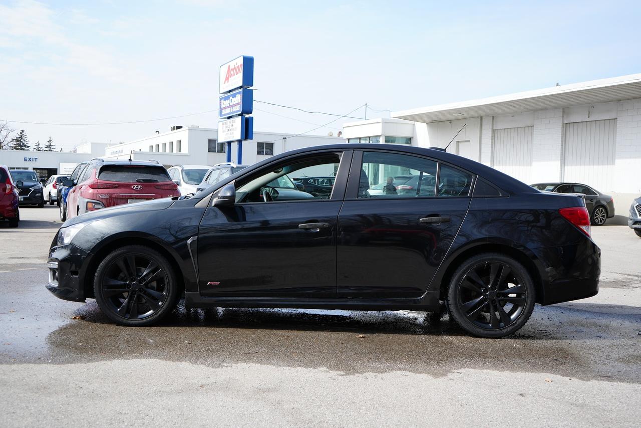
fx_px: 659
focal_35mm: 37
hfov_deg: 51.9
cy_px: 214
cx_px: 320
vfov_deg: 36.0
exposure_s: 1/320
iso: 100
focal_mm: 37
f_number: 5
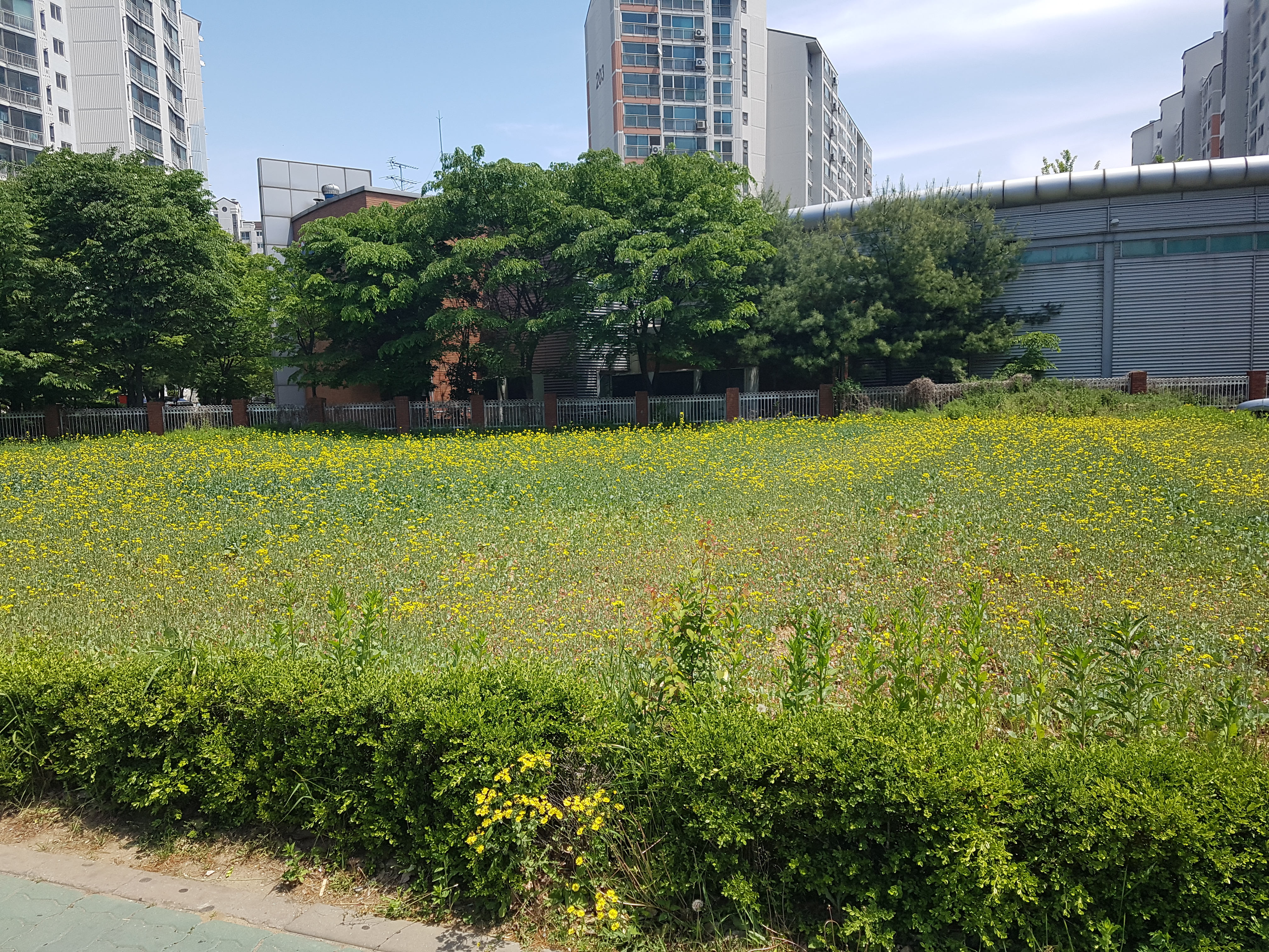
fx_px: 953
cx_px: 634
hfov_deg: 67.3
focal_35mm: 26
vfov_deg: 53.1
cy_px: 476
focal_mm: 4.2
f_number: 1.7
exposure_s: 1/2048
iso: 50
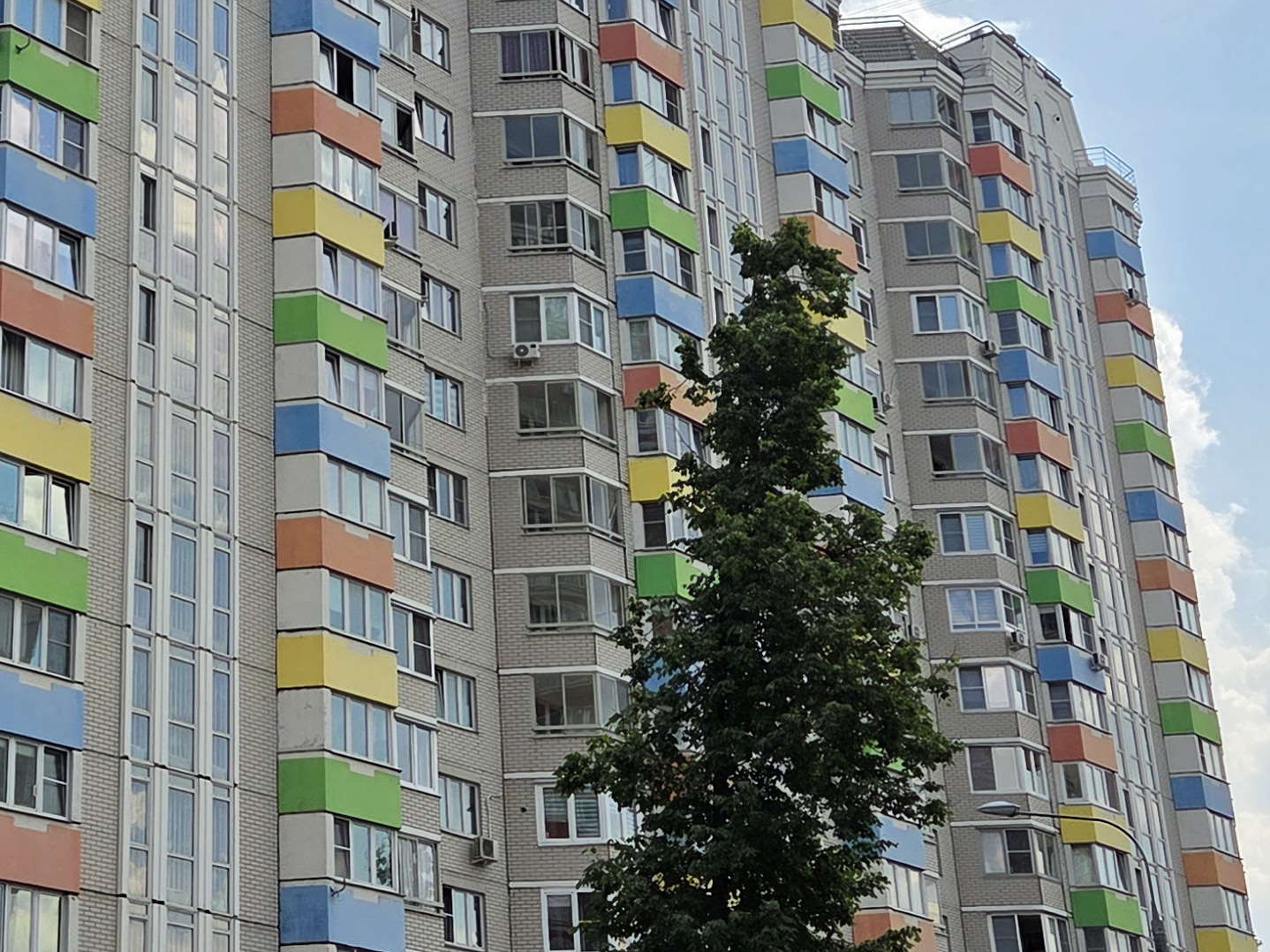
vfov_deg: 22.9
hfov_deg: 29.6
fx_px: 2348
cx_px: 268
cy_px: 465
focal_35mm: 64
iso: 80
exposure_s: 1/7328
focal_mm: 5.4
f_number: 1.8
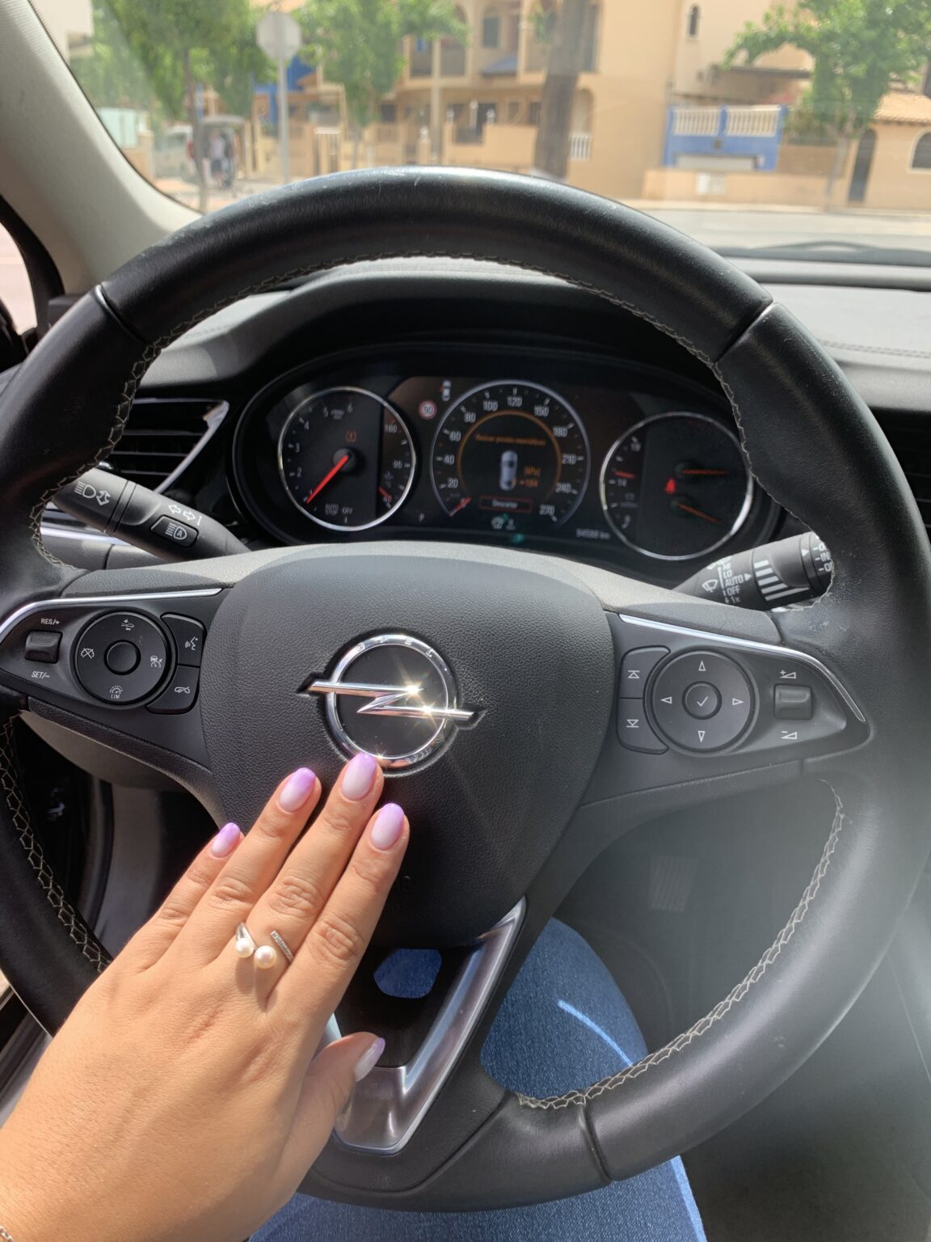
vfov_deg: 67.3
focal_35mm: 26
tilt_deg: -25.2
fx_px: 932
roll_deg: -2.8
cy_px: 621
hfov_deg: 53.1
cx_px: 466
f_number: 1.8
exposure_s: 1/351
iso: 25
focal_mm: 4.25
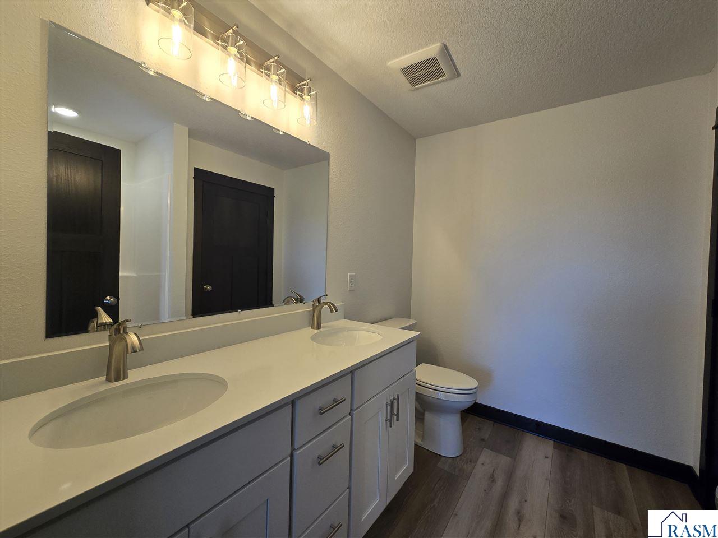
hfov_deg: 106.2
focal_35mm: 13
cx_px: 359
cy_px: 269
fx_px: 270
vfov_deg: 89.9
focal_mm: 2.2
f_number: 2.2
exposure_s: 1/120
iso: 64
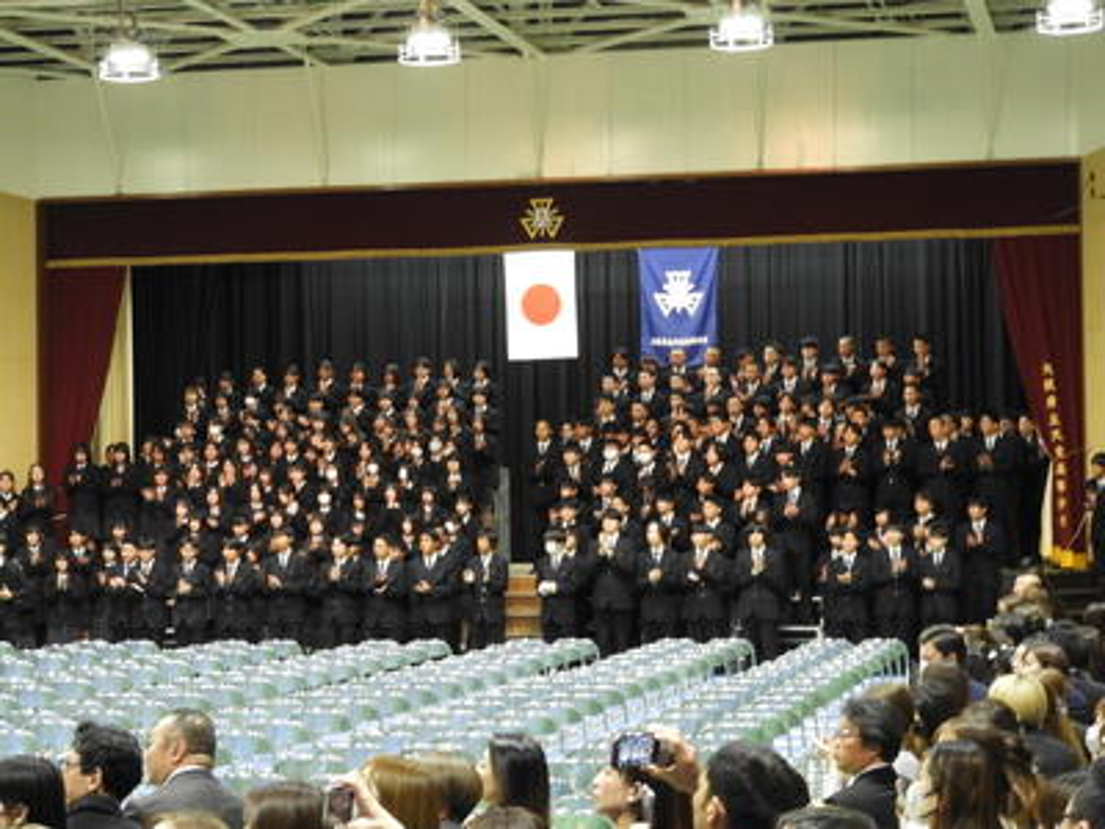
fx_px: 2713
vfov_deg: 17.4
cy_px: 414
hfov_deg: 23.0
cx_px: 552
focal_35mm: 85
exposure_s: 1/15
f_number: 4.5
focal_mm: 15.2
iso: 640
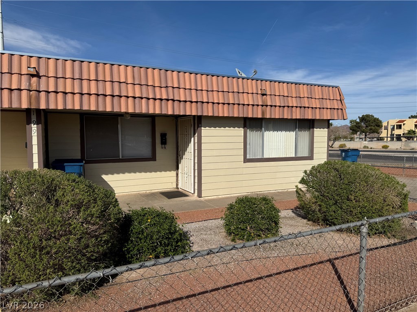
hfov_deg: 71.6
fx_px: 289
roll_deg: -0.4
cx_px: 208
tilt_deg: -4.8
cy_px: 156
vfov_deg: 56.8
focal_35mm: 24
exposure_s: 1/9009
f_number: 1.78
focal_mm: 6.76
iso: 80
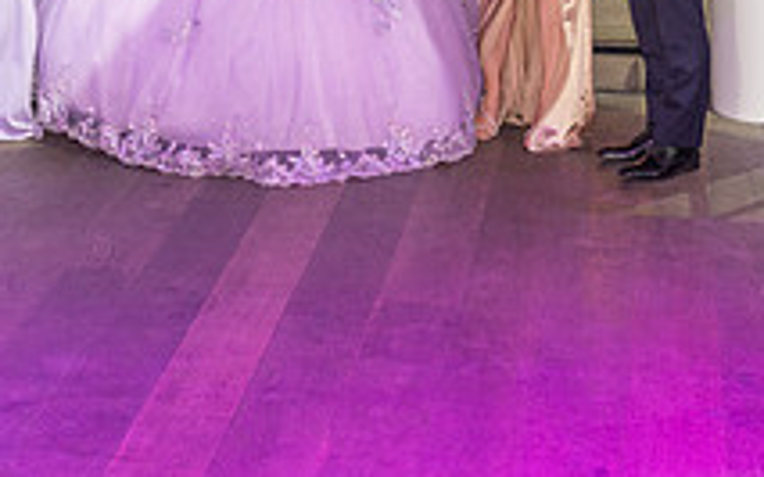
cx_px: 208
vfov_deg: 11.4
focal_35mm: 111
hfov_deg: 18.7
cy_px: -192
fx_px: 2311
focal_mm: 40
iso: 1000
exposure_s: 1/125
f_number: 3.5
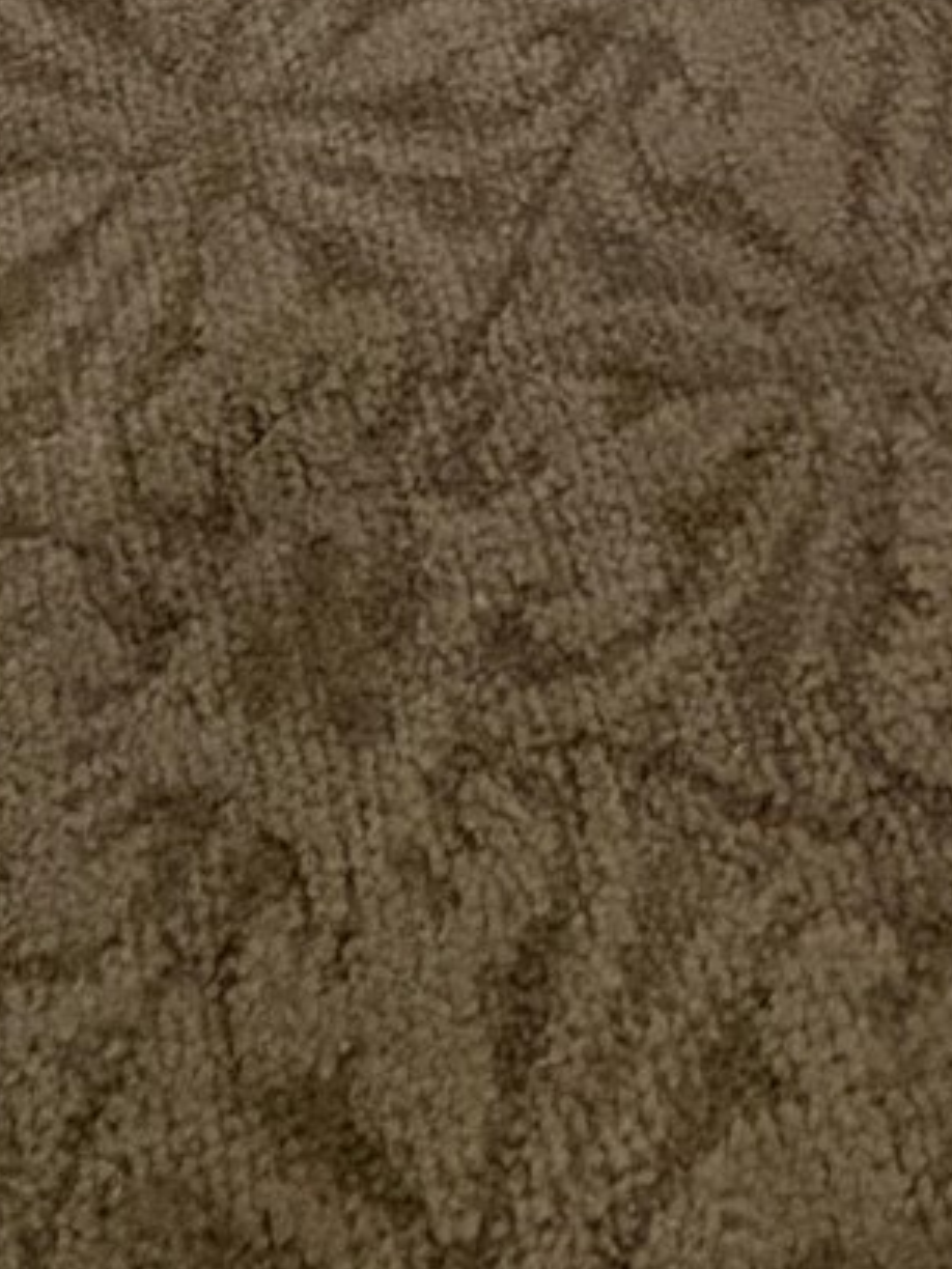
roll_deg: +0.3
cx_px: 1297
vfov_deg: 13.7
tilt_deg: -9.2
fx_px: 2897
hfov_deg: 17.3
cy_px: -2037
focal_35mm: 79
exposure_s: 1/60
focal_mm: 2.22
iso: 200
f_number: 2.2
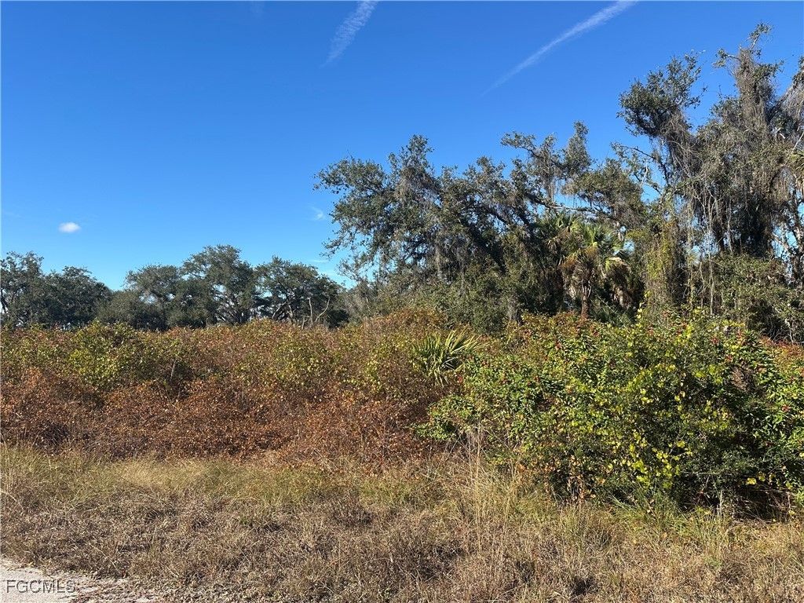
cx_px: 402
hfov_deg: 71.6
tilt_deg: +5.2
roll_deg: -1.2
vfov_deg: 56.8
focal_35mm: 24
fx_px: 557
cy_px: 302
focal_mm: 6.86
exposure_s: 1/2882
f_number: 1.78
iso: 80
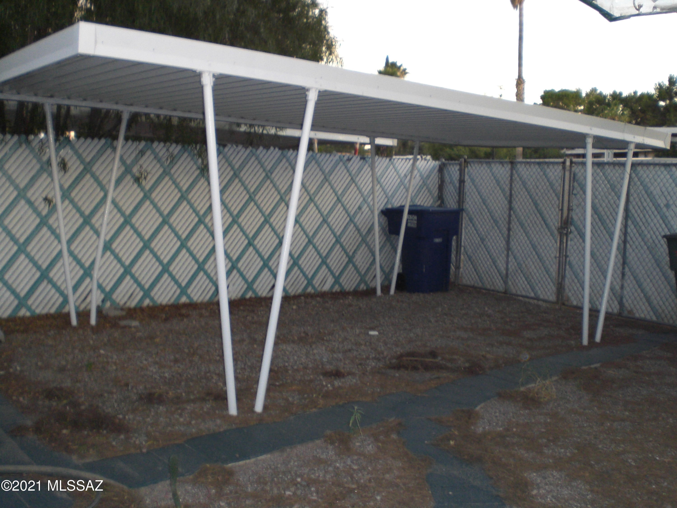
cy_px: 254
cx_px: 338
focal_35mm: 38
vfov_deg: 37.7
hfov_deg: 49.0
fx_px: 743
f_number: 3.1
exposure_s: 1/60
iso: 200
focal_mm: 6.3
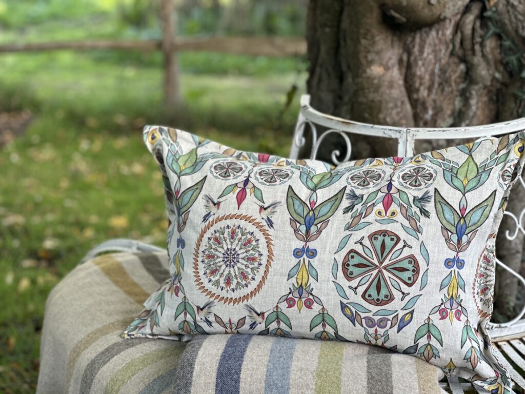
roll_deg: -0.8
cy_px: 197
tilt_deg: -13.2
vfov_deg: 19.1
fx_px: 1168
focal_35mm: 77
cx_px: 262
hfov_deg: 25.3
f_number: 2.8
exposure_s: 1/121
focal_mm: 9
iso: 100
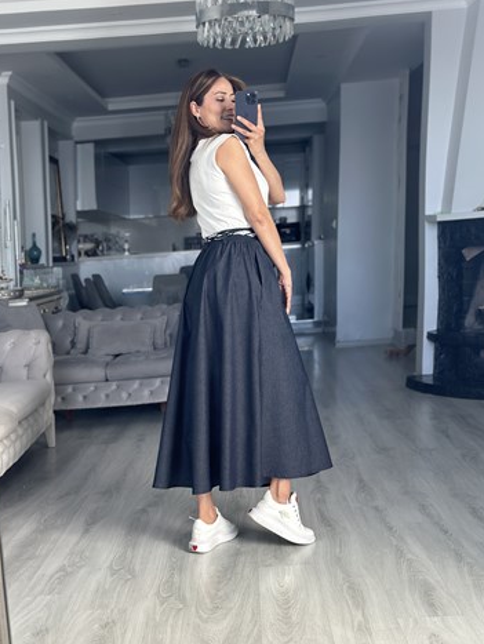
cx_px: 252
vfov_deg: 36.8
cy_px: 332
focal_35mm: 52
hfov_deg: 28.1
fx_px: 968
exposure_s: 1/145
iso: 100
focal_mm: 6.86
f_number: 1.78
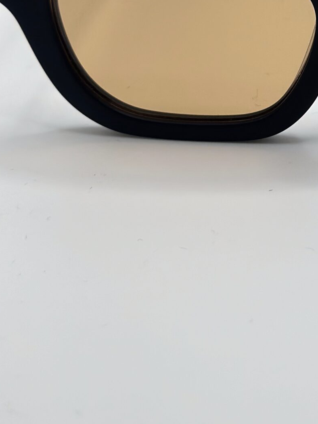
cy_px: 9
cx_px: 382
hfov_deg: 12.4
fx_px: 1433
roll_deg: -0.5
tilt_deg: -36.3
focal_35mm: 117
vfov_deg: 16.5
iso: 80
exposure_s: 1/816
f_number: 1.78
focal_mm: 6.86
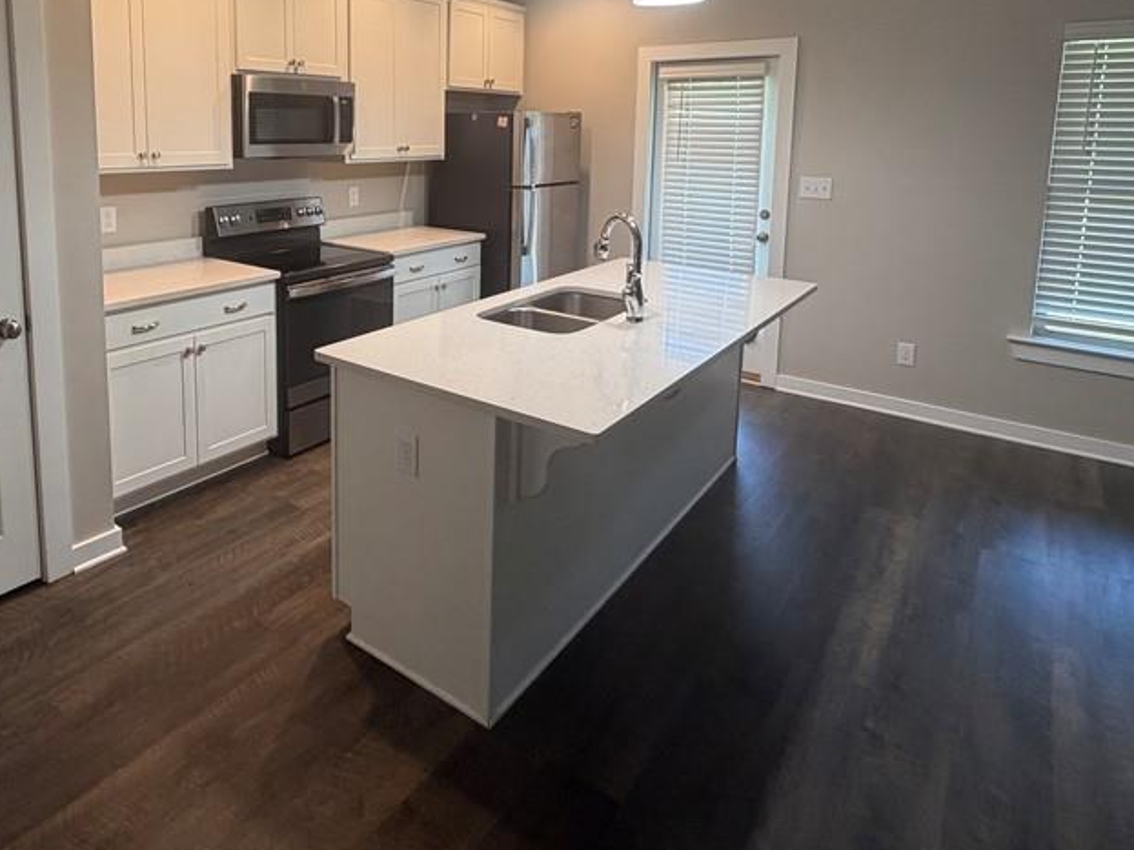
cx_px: 439
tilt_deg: -7.0
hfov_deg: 72.9
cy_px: 222
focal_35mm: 23
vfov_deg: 56.2
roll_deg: -0.4
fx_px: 753
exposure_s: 1/120
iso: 320
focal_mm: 2.22
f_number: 2.2
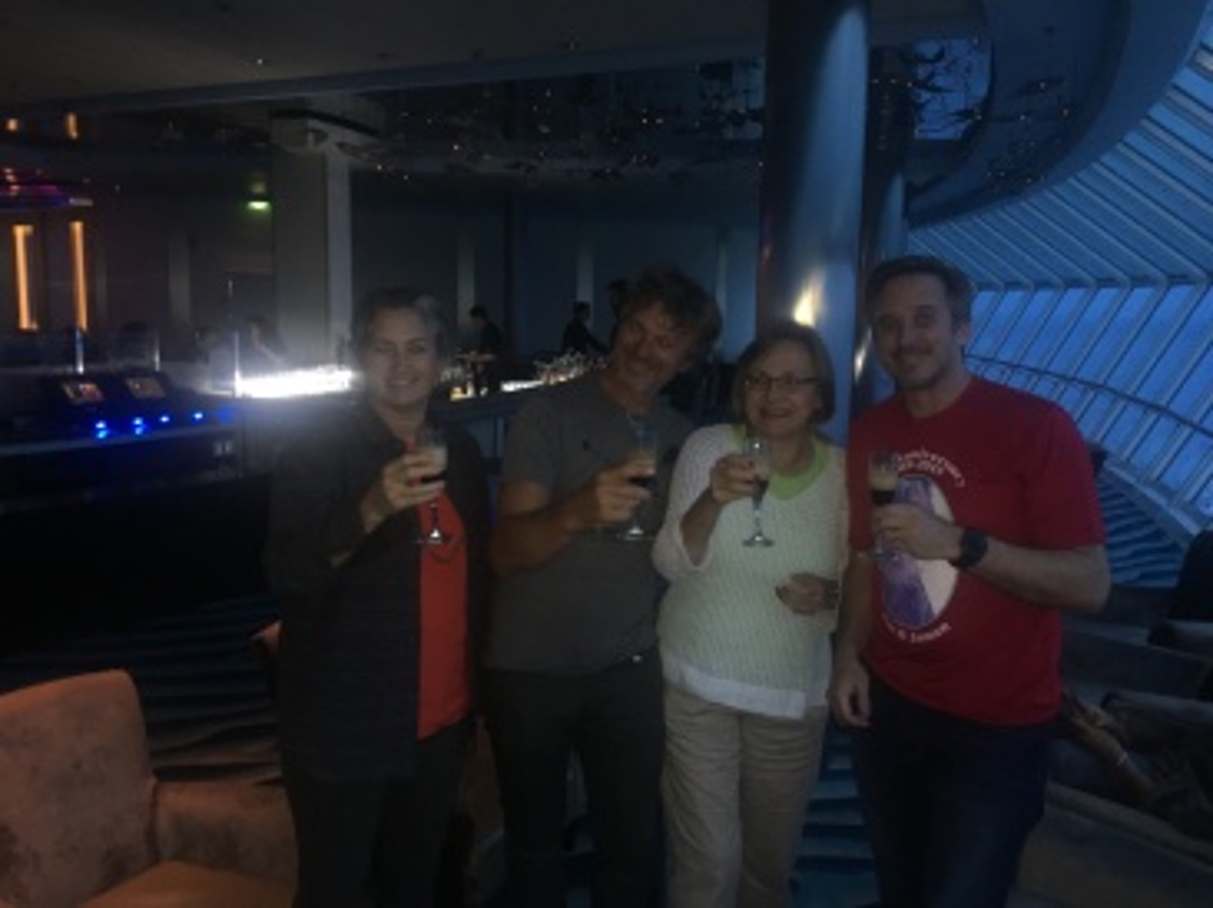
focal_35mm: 29
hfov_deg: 61.7
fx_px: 1016
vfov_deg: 48.2
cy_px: 454
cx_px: 606
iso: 100
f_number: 2.2
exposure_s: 1/16
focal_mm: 4.15
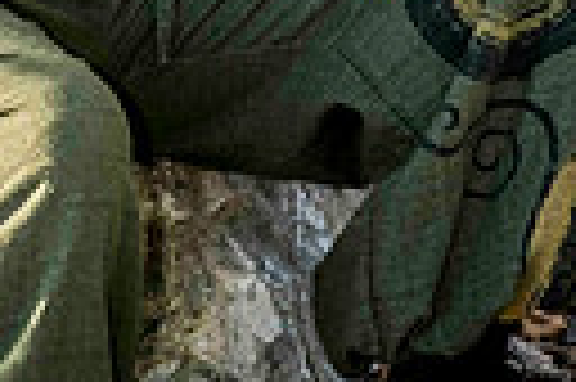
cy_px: -566
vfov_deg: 3.4
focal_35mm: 393
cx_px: 171
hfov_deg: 5.2
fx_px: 6280
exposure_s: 1/640
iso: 400
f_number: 4.5
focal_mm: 112
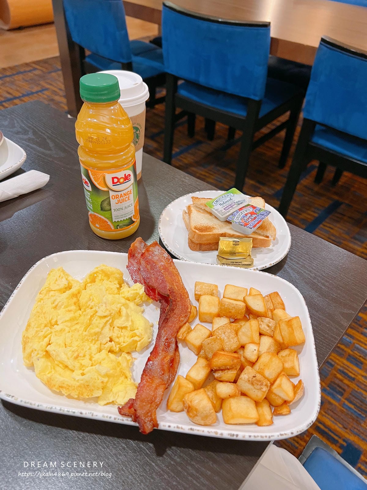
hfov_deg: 53.1
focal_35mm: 26
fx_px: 368
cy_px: 245
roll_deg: -3.4
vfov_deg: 67.3
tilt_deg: -41.8
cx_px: 184
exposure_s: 1/60
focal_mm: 5.7
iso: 250
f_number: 1.5
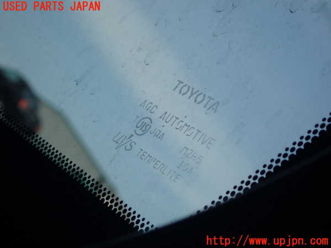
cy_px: 124
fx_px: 956
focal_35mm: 100
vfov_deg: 14.8
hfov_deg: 19.6
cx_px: 166
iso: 100
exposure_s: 1/400
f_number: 6.3
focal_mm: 18
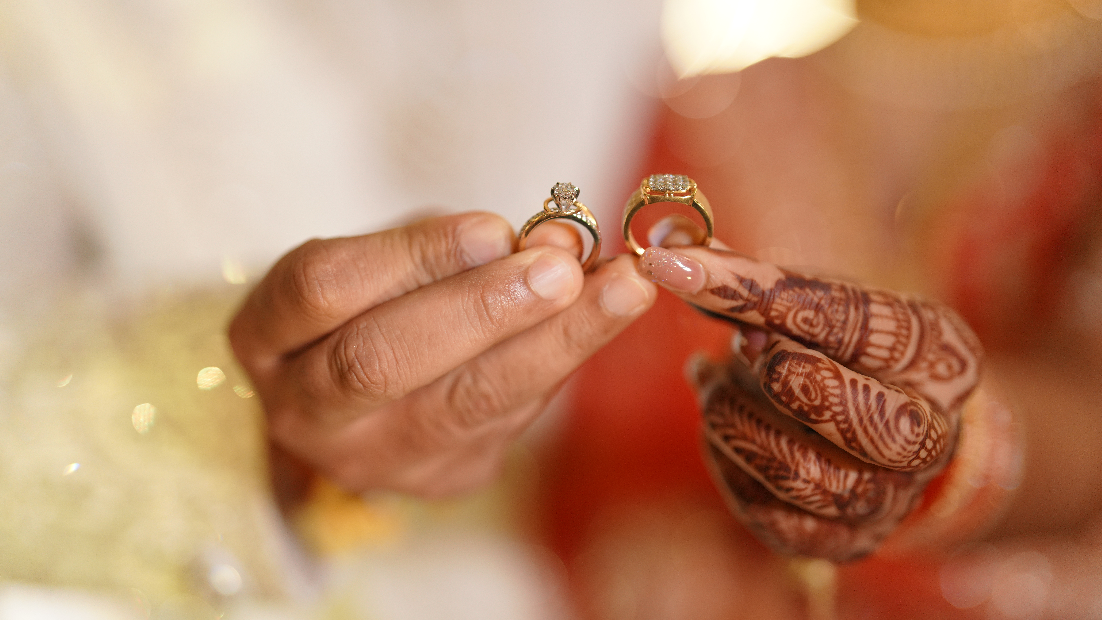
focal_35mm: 53
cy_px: 273
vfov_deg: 22.6
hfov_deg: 39.2
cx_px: 551
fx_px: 1549
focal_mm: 50
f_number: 1.4
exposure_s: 1/640
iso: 1250
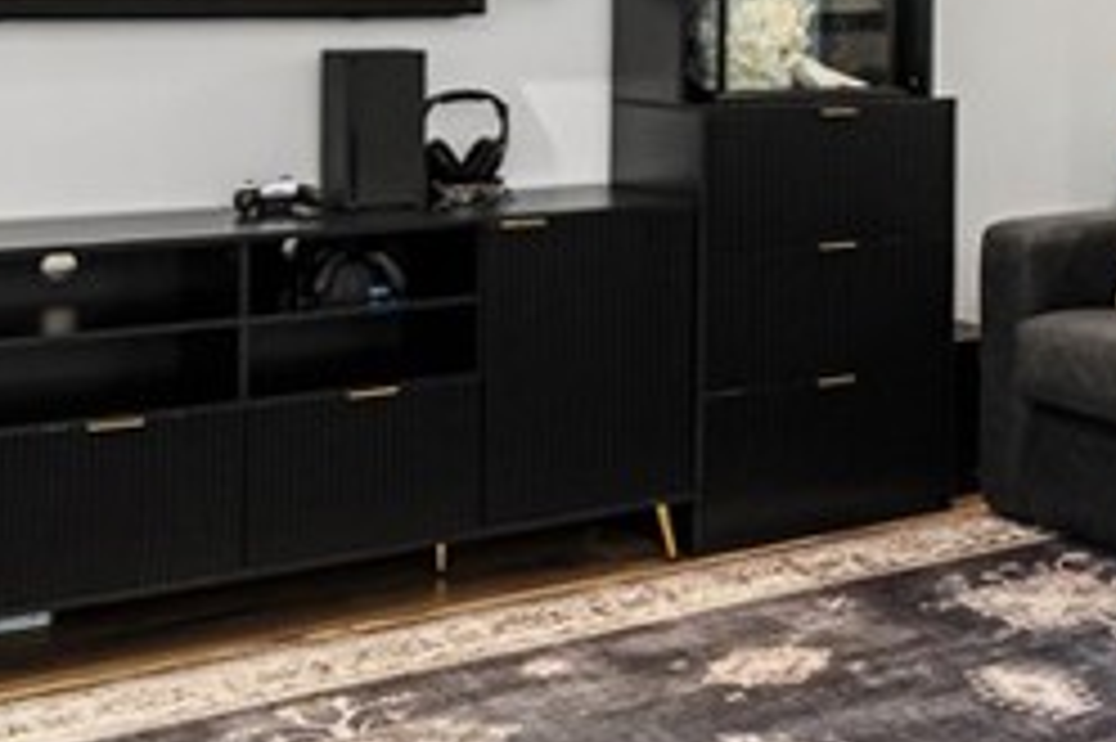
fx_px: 1921
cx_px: 1323
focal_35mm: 62
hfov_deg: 28.4
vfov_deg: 20.8
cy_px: -85
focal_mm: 10
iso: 320
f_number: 7.1
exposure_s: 1/5
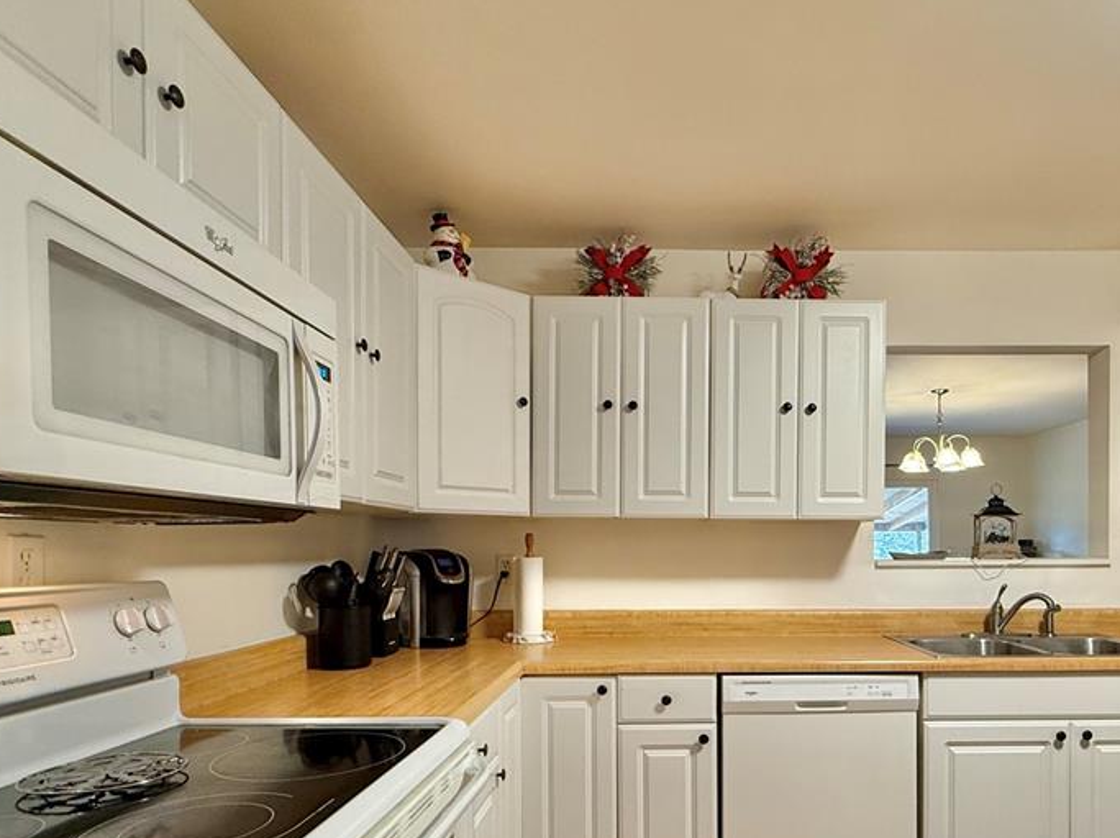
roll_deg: -0.2
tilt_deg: +0.8
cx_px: 815
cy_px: 545
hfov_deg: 74.4
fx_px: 679
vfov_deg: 62.1
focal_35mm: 21
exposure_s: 1/60
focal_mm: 2.22
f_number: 2.2
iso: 200
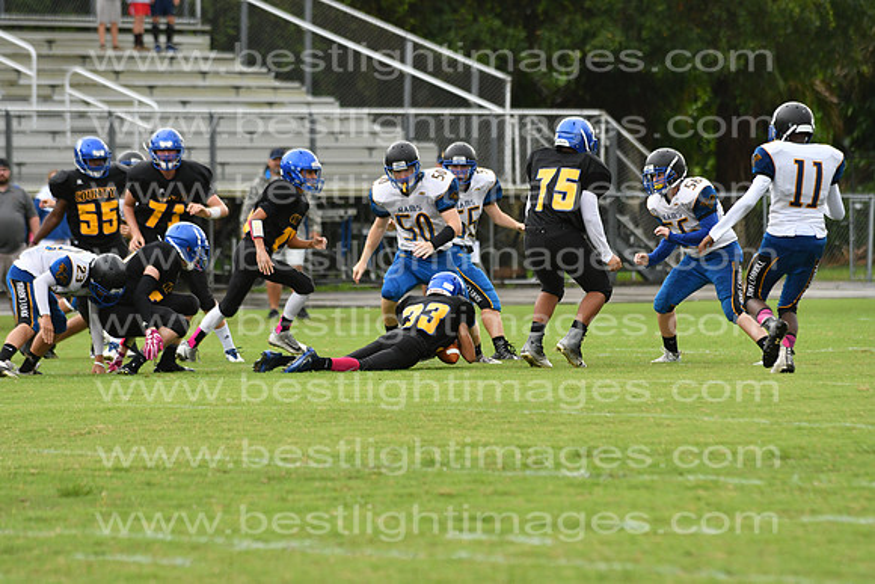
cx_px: 438
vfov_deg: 6.5
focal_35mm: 210
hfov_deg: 9.8
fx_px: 5105
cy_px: 292
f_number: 3.5
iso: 500
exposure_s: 1/1250
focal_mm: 140
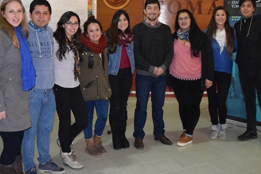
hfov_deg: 42.1
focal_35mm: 47
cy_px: 61
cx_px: 131
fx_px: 339
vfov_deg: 28.7
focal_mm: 21
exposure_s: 1/60
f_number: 3.8
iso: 3200
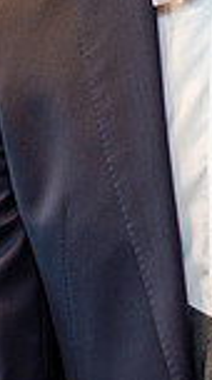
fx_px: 1295
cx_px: 393
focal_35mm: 129
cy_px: -123
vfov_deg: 15.8
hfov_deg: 8.9
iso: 250
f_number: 2.8
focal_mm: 24
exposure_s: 1/100
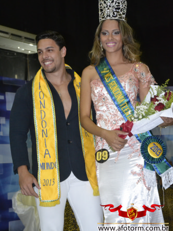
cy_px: 108
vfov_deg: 23.0
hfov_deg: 17.4
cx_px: 86
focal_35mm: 85
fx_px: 566
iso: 3200
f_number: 5
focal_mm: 52
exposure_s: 1/60
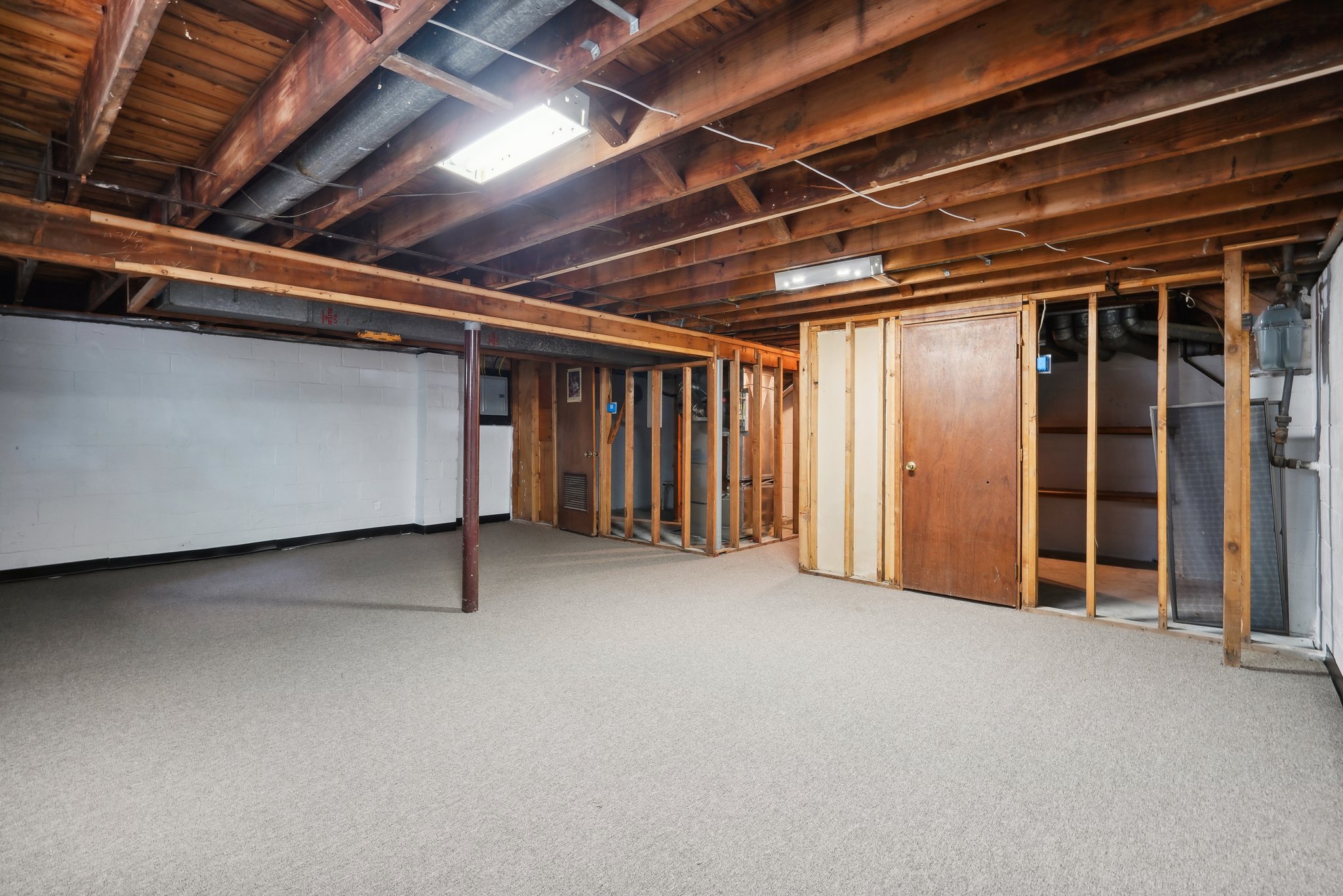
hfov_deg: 96.7
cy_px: 448
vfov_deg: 73.8
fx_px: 597
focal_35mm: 16
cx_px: 672
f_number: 8
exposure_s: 2.5
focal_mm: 16
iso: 400
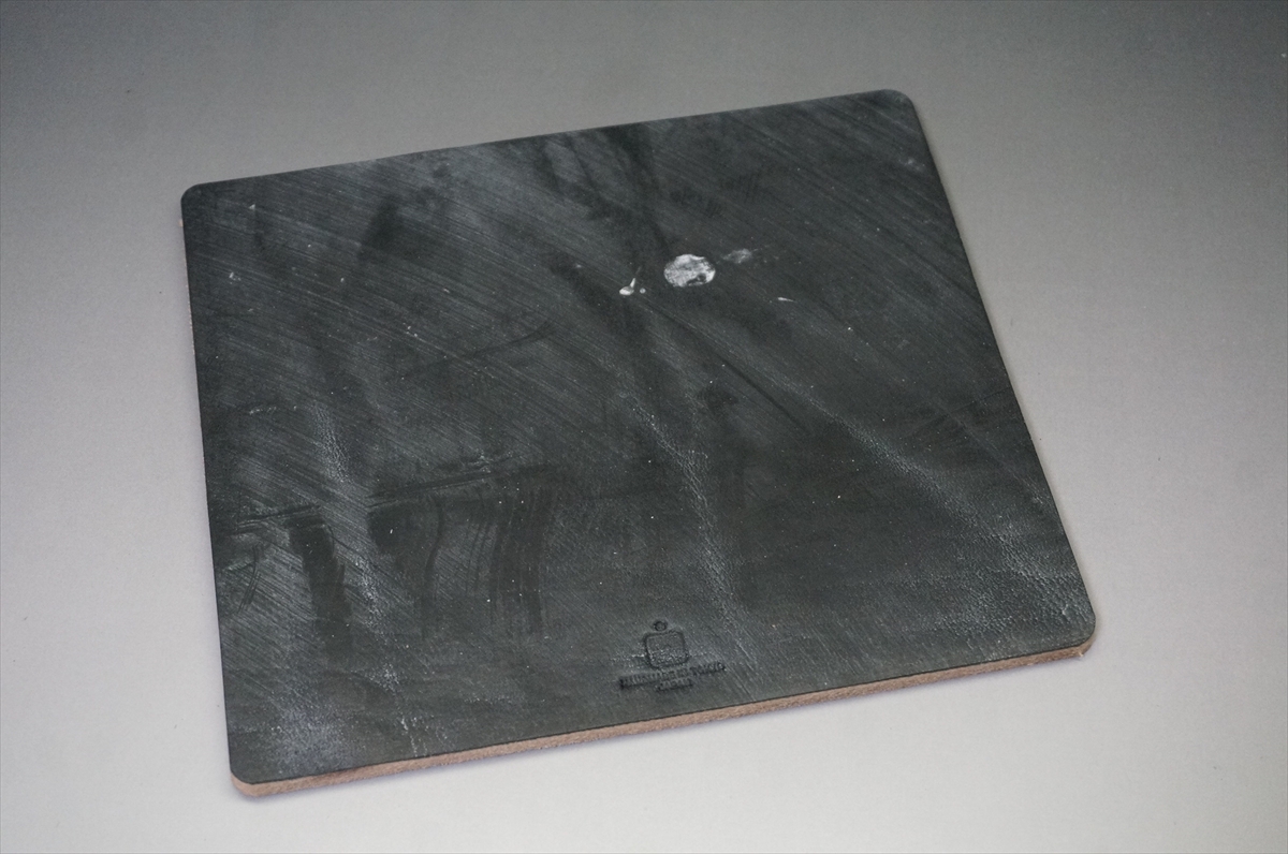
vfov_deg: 23.7
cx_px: 644
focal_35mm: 57
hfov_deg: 35.1
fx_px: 2036
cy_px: 427
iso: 3200
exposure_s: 1/125
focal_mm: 38
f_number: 5.6
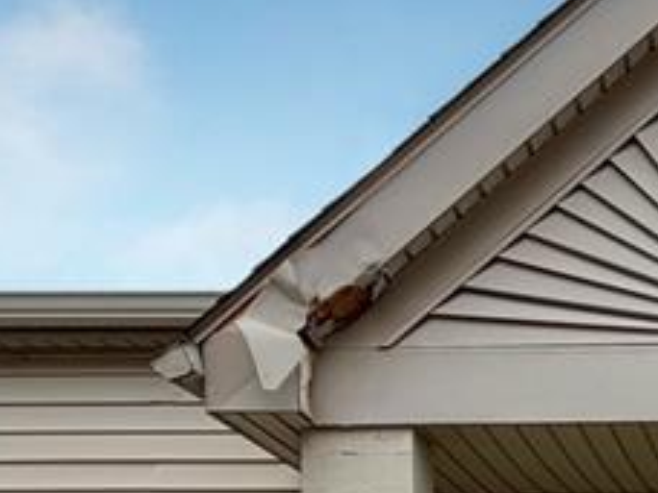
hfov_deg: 26.4
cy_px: 781
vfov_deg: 19.6
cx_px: 843
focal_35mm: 63
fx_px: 1198
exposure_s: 1/770
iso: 32
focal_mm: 2.22
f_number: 2.2
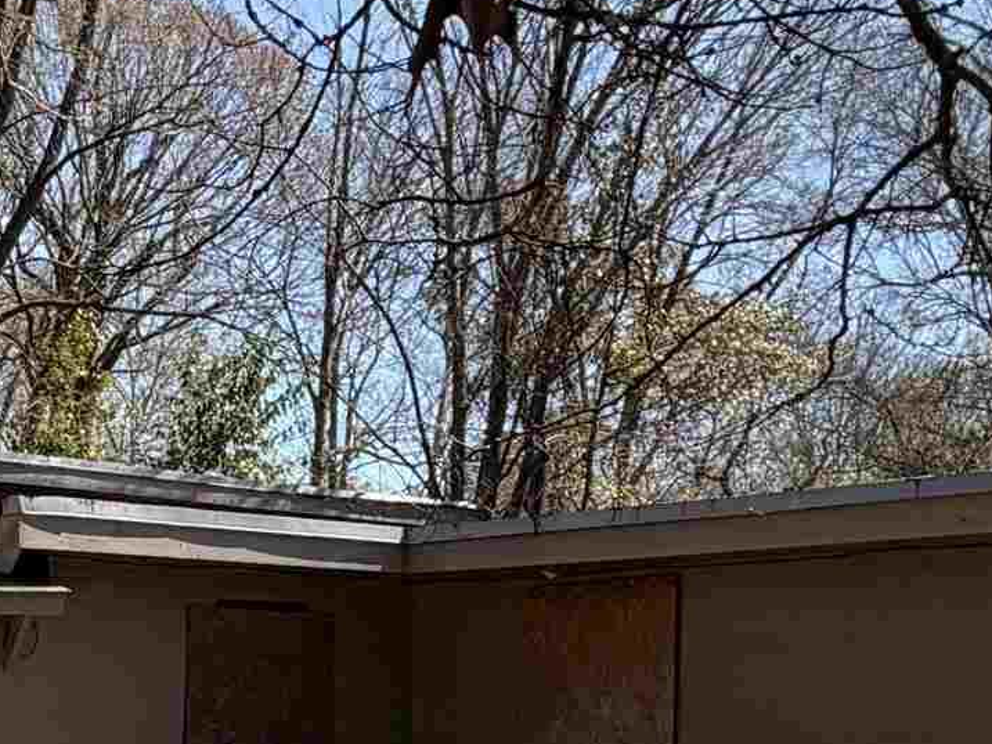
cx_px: 213
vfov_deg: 23.1
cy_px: 798
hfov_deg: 31.4
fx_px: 1720
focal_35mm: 60
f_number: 2.2
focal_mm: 2.22
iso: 32
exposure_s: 1/770
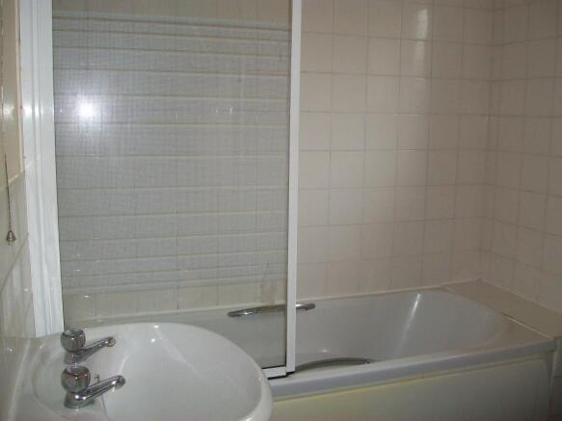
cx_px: 281
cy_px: 210
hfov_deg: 54.0
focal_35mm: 34
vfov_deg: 41.8
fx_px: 552
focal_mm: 5.7
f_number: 2.8
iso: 120
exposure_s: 1/60
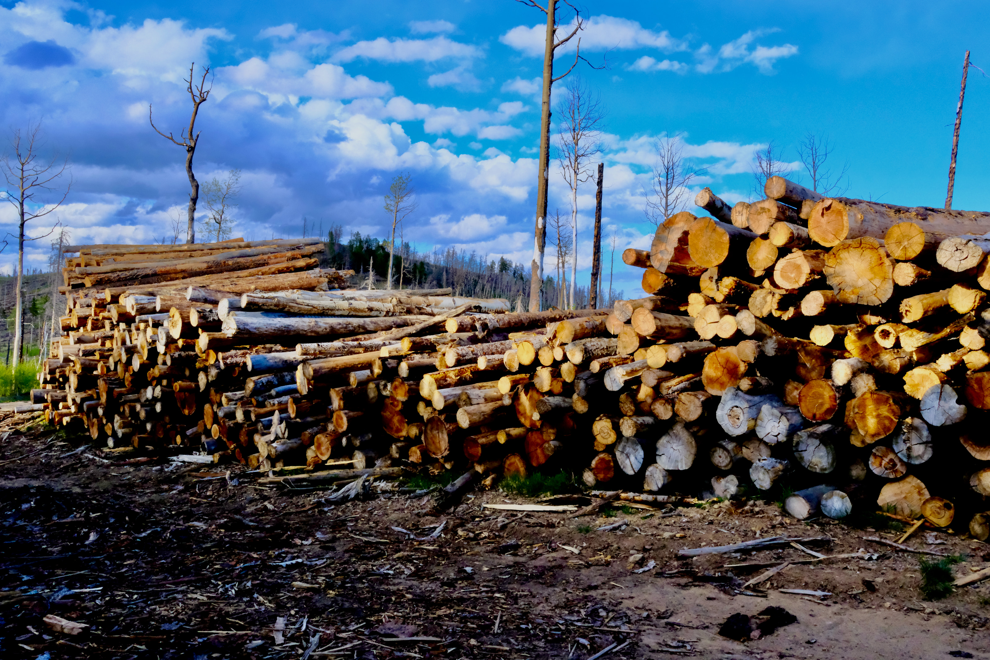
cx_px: 495
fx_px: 962
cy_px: 330
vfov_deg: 37.8
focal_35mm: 35
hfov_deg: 54.4
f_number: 16
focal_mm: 23
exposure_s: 1/500
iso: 3200
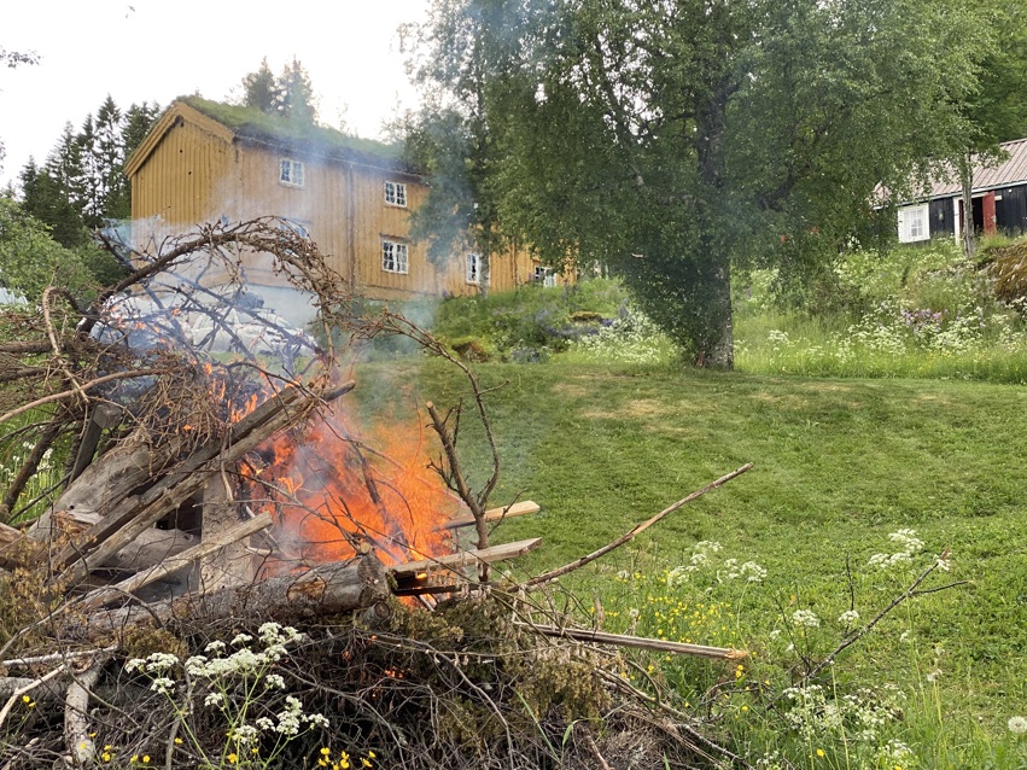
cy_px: 385
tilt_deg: +6.4
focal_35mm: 52
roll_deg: +0.6
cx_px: 514
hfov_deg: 36.8
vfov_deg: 28.0
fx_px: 1543
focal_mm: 6
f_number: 2
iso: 20
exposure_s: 1/134
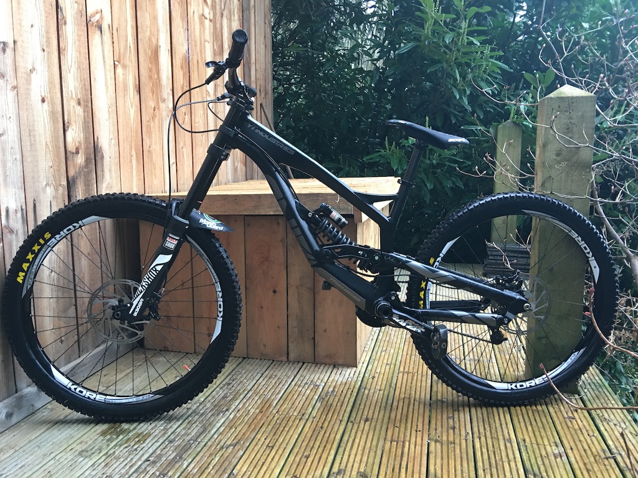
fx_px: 534
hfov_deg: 61.7
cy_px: 239
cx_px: 319
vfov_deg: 48.2
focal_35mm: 29
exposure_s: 1/17
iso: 80
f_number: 2.2
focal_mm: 4.15
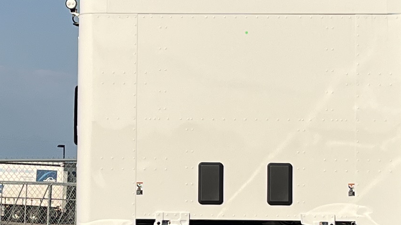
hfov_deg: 15.9
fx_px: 1436
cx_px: 202
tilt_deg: +4.4
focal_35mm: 135
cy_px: 124
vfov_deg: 9.0
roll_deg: -1.6
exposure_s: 1/5319
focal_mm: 5.1
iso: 50
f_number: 1.6
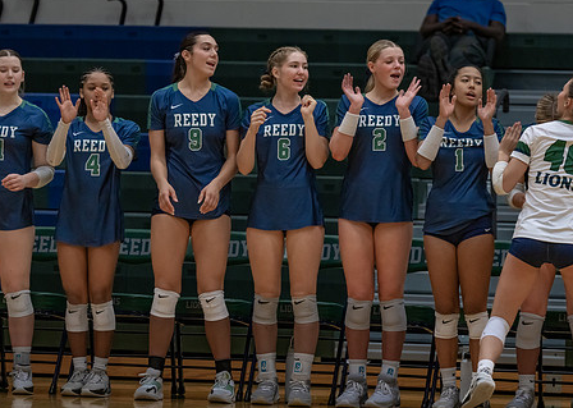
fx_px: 3576
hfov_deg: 9.2
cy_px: 187
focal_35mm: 220
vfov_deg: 6.5
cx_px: 260
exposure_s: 1/1000
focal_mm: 162
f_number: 2.8
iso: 2500
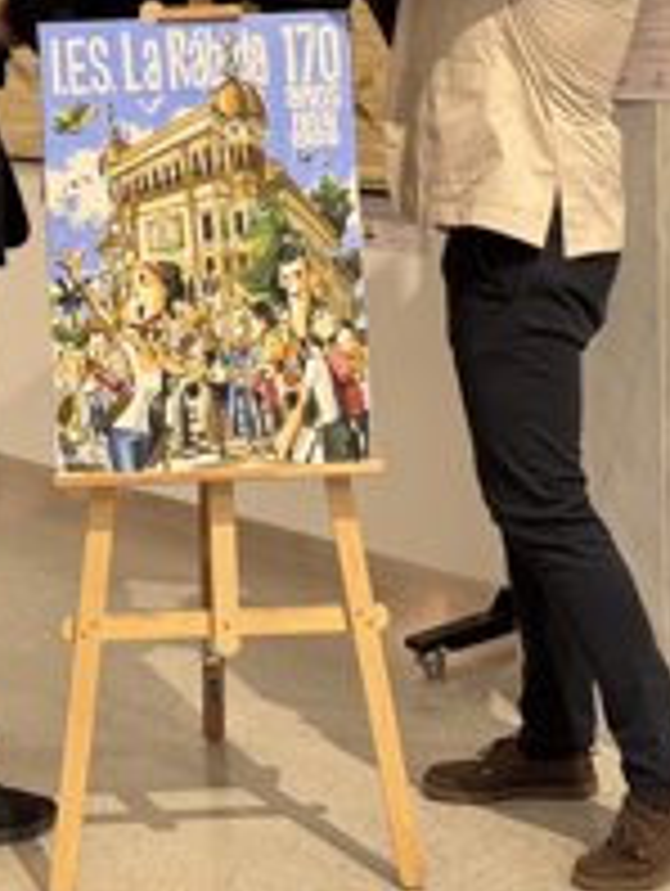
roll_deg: +2.2
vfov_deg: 23.1
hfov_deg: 17.6
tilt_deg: -7.6
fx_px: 2163
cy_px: 236
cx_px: 234
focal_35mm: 84
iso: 50
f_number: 1.78
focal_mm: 6.76
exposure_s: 1/50
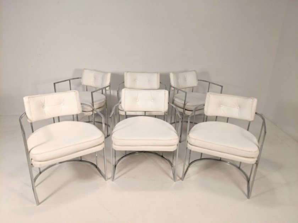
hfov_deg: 65.3
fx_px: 232
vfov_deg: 51.4
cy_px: 112
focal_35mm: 27
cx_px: 149
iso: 123
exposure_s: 1/120
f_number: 1.8
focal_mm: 4.44
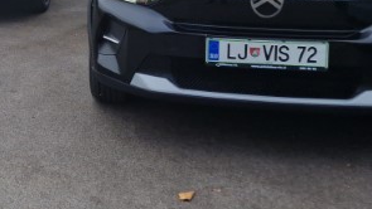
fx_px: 671
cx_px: 30
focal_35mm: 68
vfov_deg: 17.1
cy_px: -29
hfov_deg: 29.6
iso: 50
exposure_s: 1/286
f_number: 1.8
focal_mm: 6.4
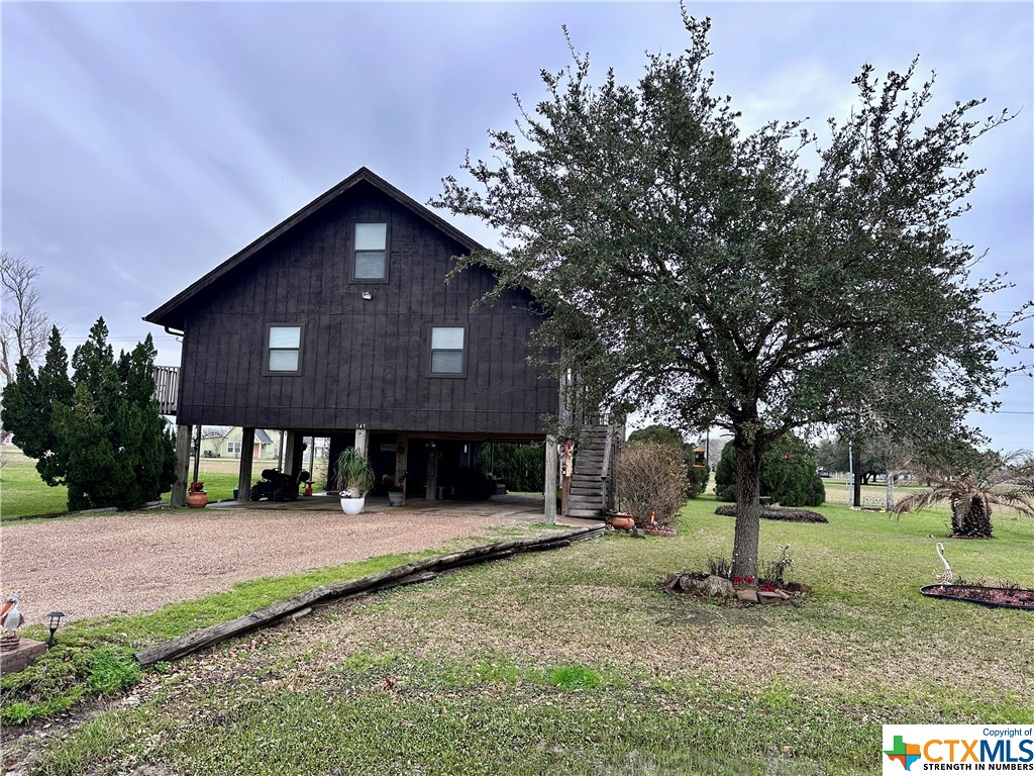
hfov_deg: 71.6
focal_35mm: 24
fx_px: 717
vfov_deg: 56.8
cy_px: 388
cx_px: 517
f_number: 1.78
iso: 80
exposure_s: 1/555
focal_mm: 6.86
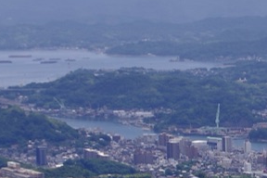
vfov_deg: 5.9
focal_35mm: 233
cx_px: 587
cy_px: 210
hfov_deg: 8.3
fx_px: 1728
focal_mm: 28
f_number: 8
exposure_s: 1/250
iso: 100
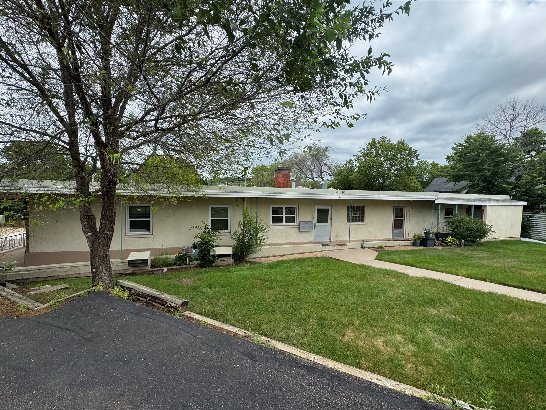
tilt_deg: -3.6
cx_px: 273
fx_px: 221
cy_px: 205
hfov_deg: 102.1
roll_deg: -0.8
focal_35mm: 14
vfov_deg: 85.7
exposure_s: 1/831
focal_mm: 2.22
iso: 40
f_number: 2.2
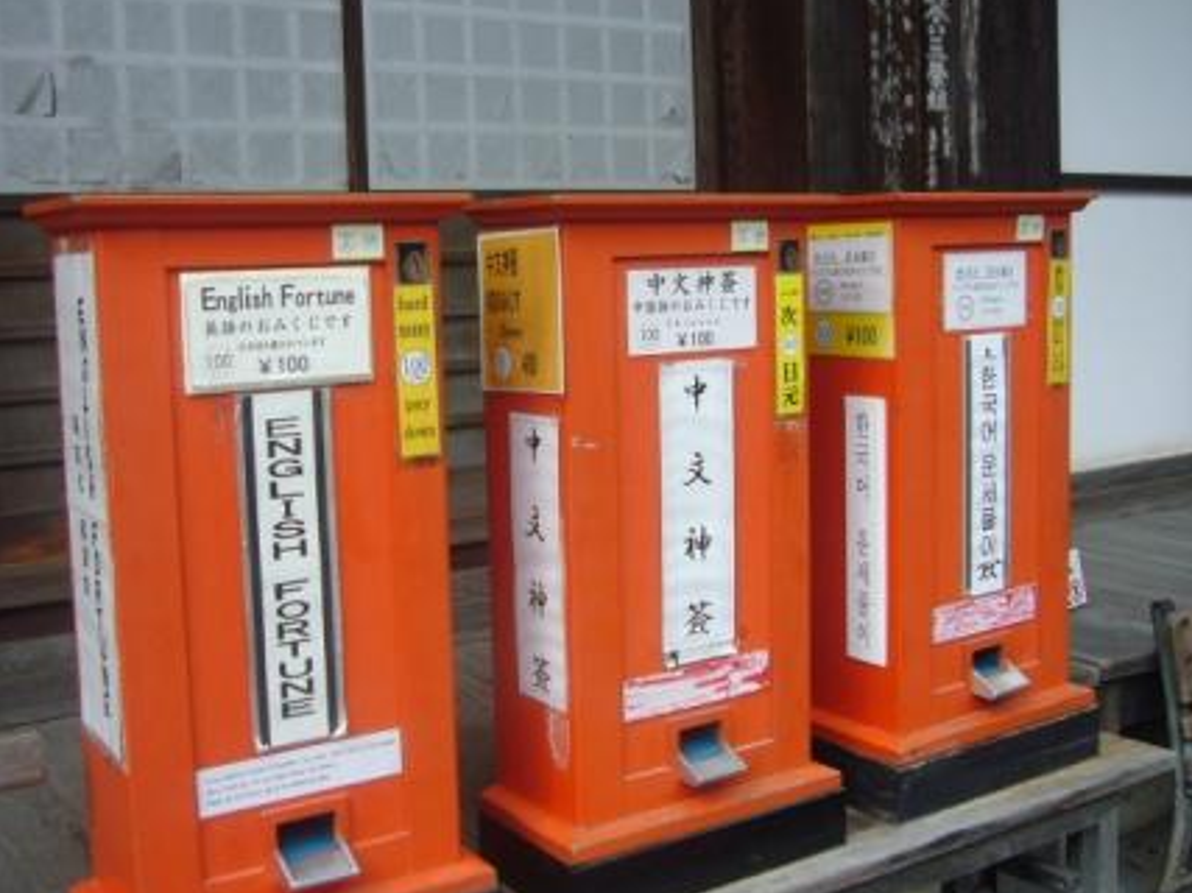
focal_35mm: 42
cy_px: 452
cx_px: 617
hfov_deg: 44.8
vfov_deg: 34.3
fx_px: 1446
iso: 80
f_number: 2.8
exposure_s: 1/500
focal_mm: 4.7
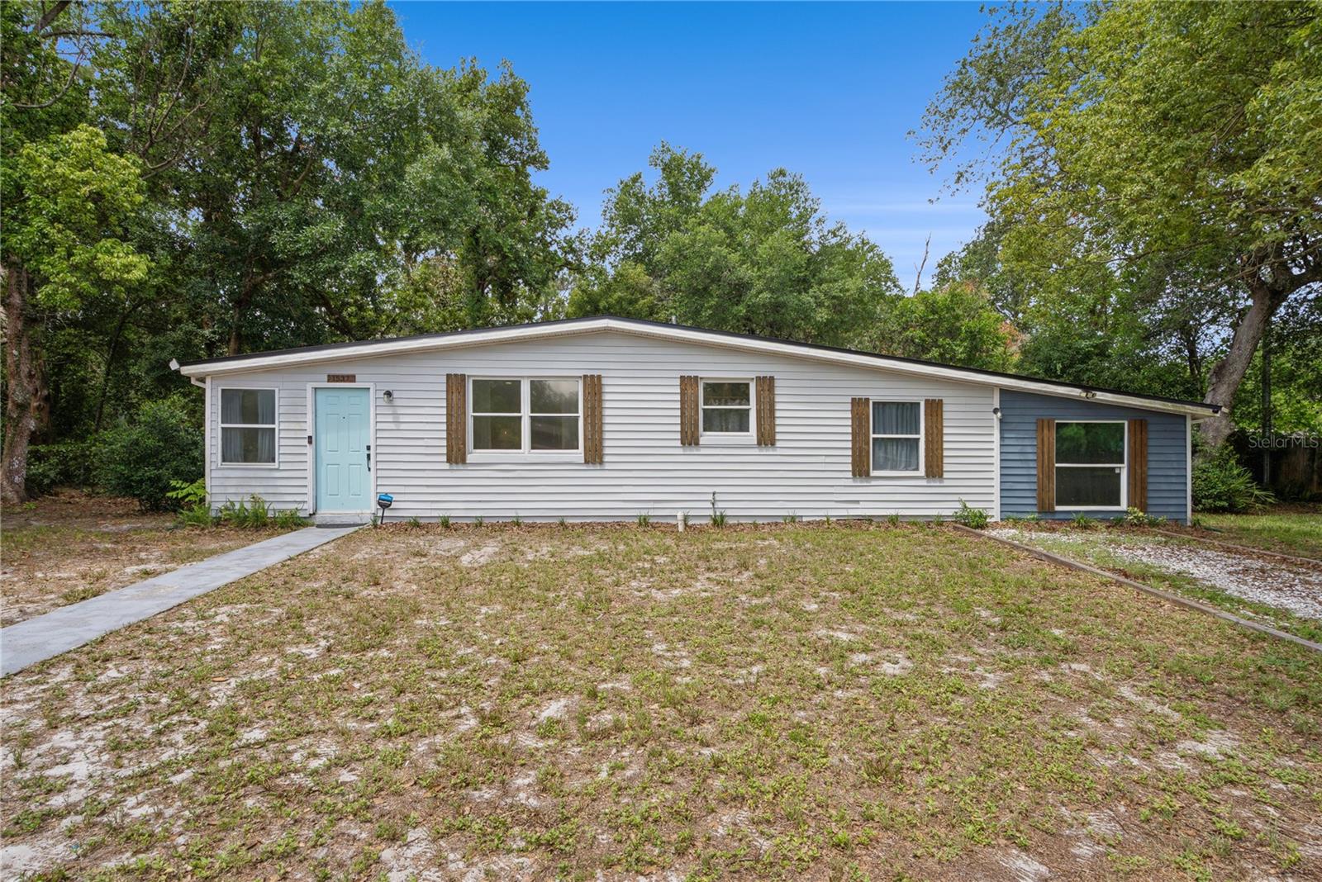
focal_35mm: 17
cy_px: 441
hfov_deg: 93.3
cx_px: 661
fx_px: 624
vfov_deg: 70.5
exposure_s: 1/100
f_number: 11
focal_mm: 17
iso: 64
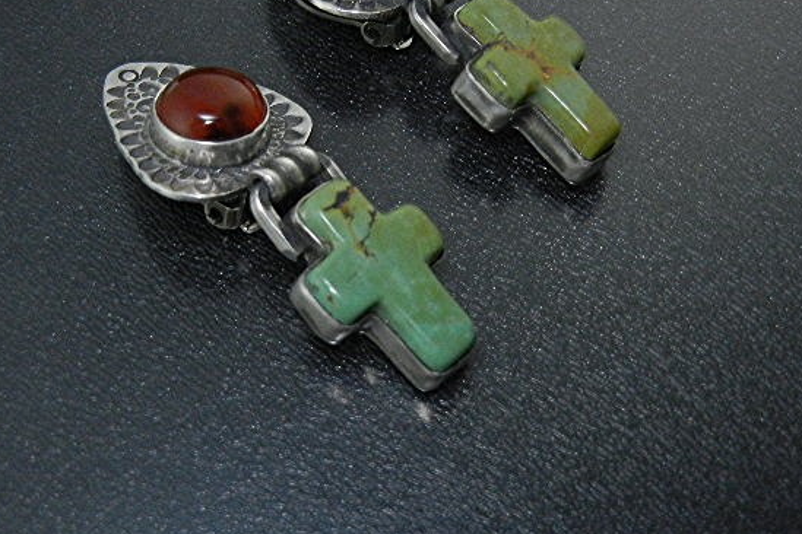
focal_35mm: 63
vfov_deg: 21.5
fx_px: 1403
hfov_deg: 31.9
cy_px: 190
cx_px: 390
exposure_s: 1/30
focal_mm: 9.3
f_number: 7.8
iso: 800
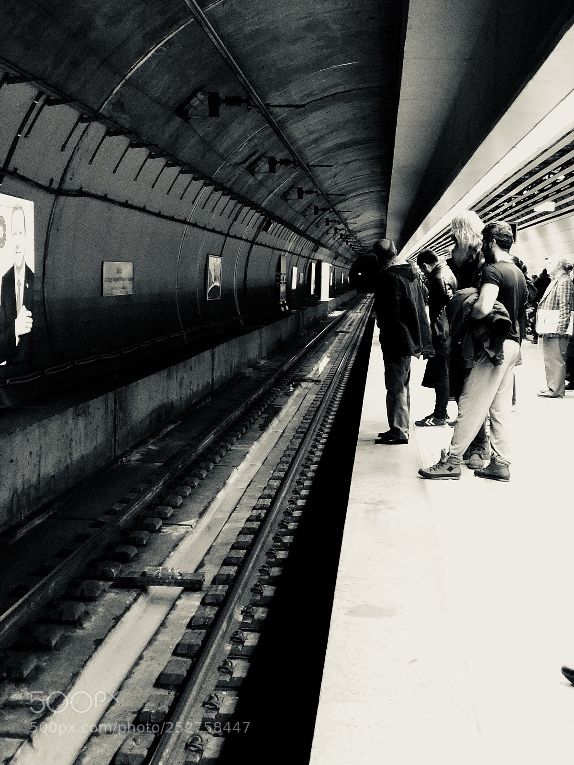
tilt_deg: -5.1
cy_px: 382
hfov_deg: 28.0
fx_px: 1150
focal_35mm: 52
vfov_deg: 36.8
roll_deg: -1.0
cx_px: 287
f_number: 2.4
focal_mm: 6
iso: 160
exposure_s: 1/14
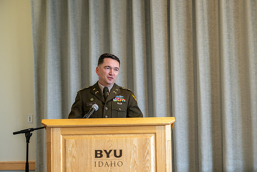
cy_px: 86
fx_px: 585
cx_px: 128
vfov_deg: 16.7
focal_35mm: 82
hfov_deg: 24.8
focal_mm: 82
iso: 400
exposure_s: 1/125
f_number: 2.8
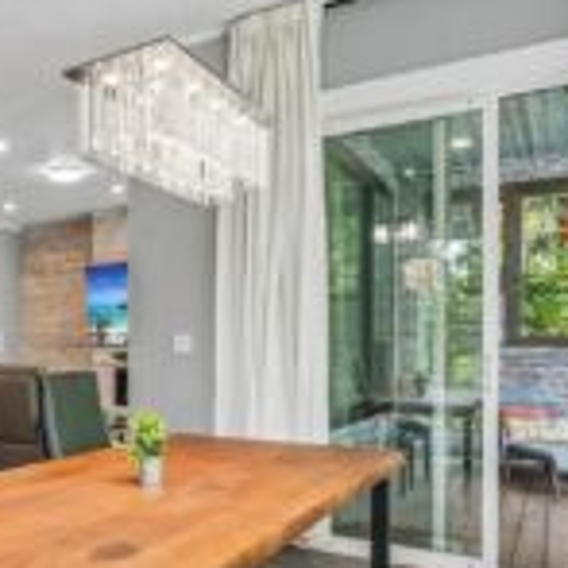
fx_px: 687
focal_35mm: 37
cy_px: 357
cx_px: 35
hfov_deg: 40.7
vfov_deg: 44.5
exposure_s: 1/20
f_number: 8
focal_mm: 16
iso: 400
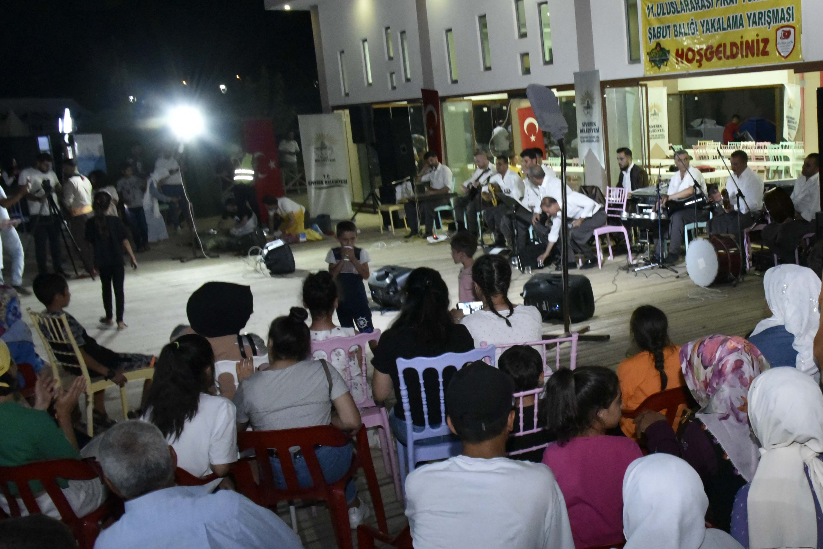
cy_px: 344
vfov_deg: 29.2
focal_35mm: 46
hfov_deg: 41.1
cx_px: 645
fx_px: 1052
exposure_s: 1/60
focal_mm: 28
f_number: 14
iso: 12800
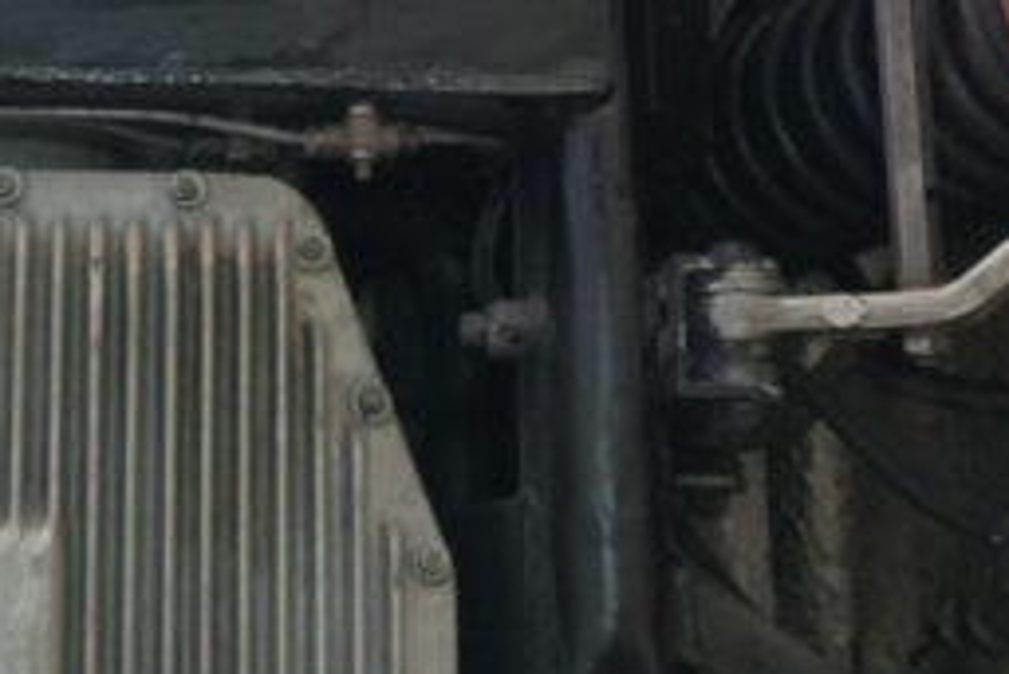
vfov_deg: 14.1
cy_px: 85
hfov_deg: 20.7
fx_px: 2692
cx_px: 51
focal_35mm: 96
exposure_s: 1/125
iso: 8000
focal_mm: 24
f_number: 3.5
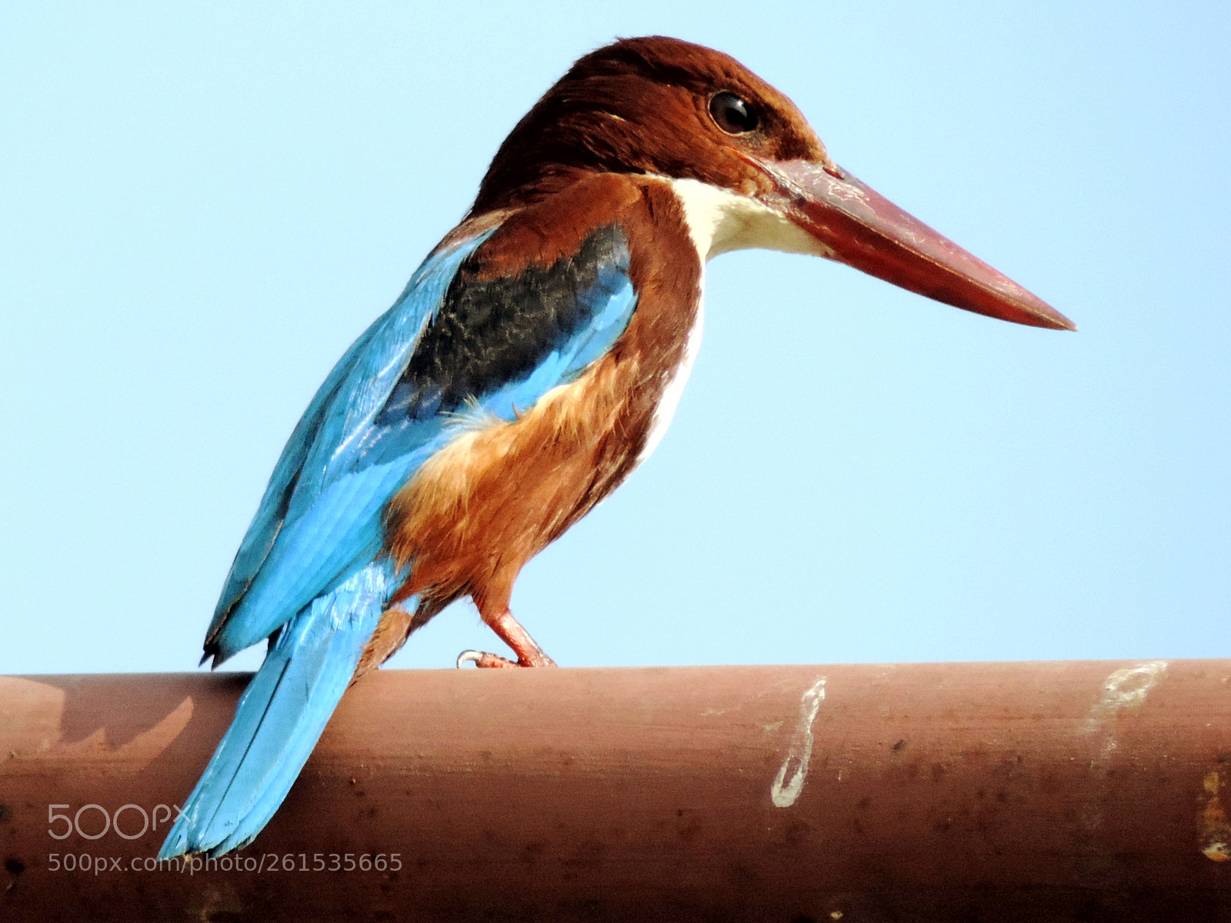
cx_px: 616
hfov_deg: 2.0
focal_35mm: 1000
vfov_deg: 1.5
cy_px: 462
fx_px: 35562
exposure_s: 1/1000
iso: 400
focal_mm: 180
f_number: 5.9
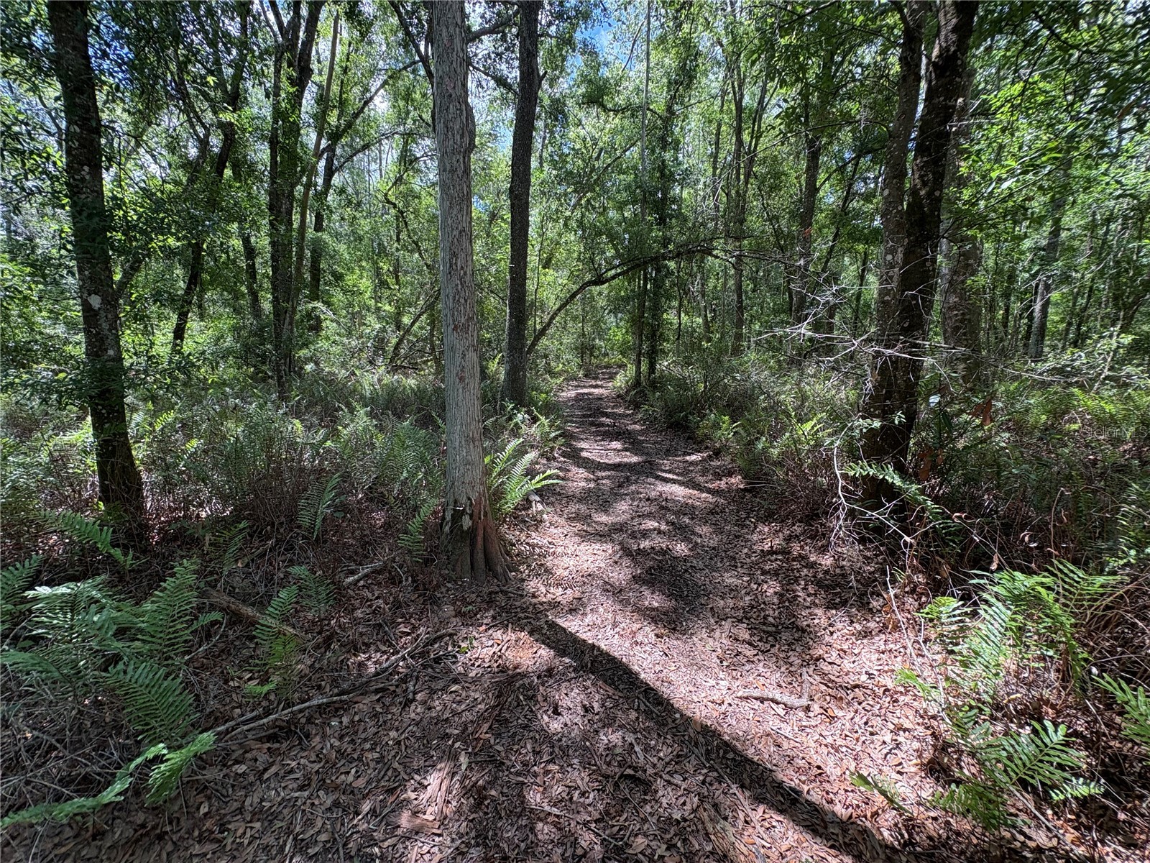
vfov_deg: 85.7
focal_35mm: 14
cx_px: 575
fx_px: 465
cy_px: 432
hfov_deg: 102.1
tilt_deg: -6.8
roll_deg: +0.3
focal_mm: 2.22
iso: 64
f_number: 2.2
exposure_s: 1/190
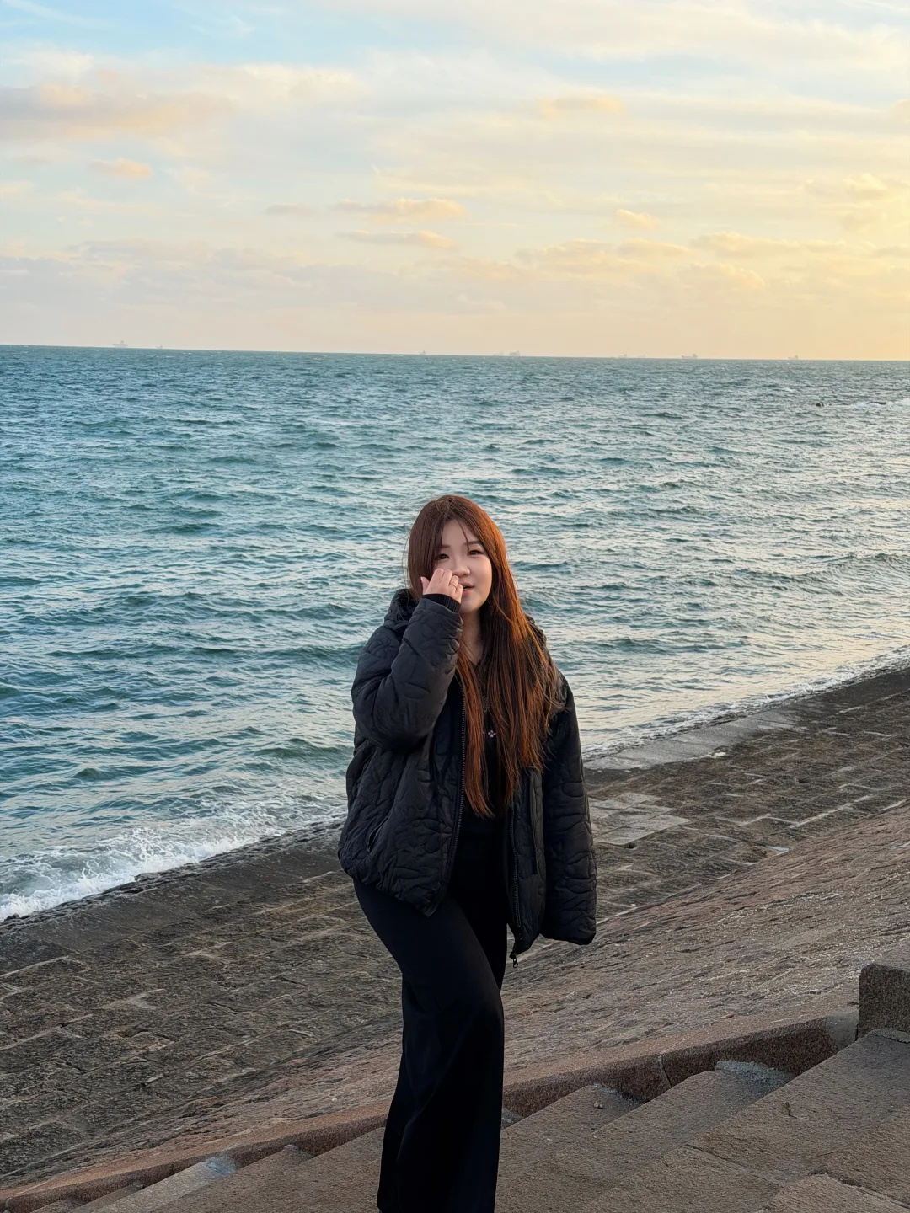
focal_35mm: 48
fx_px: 1682
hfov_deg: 30.3
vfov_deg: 39.7
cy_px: 606
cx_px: 455
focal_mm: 6.76
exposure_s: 1/1353
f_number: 1.78
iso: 64
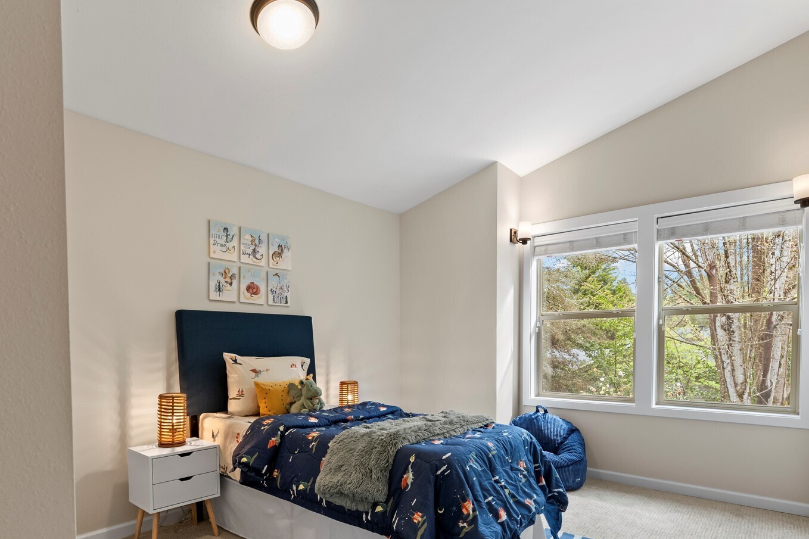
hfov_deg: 83.9
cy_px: 335
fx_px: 449
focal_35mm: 20
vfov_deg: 61.1
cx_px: 382
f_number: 8
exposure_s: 1/60
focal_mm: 16
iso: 5000
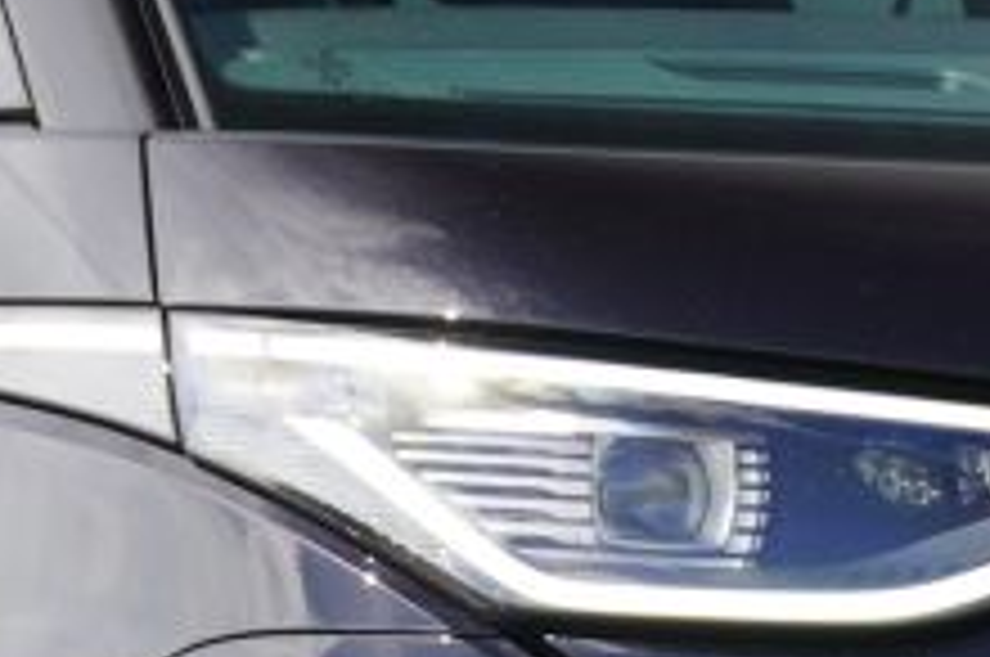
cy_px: 450
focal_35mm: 458
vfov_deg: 3.0
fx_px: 12576
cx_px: 500
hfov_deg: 4.5
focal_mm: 42
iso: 100
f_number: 7.1
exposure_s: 1/100
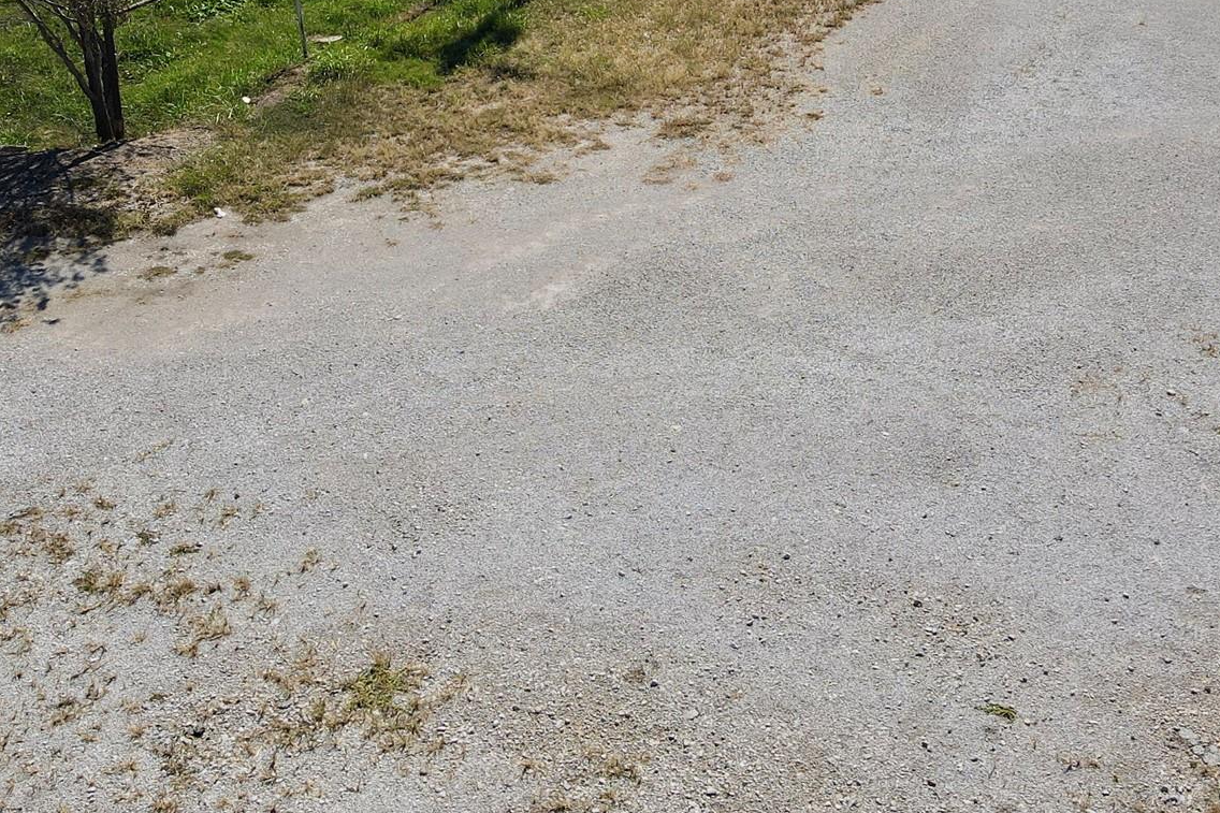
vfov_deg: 28.5
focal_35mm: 45
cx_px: 685
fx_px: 1525
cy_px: 57
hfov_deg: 43.5
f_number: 2.8
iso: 100
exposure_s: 1/1000
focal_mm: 4.5
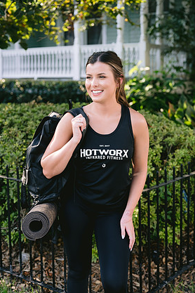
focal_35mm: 54
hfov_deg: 25.1
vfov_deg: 36.9
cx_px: 98
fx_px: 439
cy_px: 156
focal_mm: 50
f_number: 3.2
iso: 320
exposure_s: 1/500
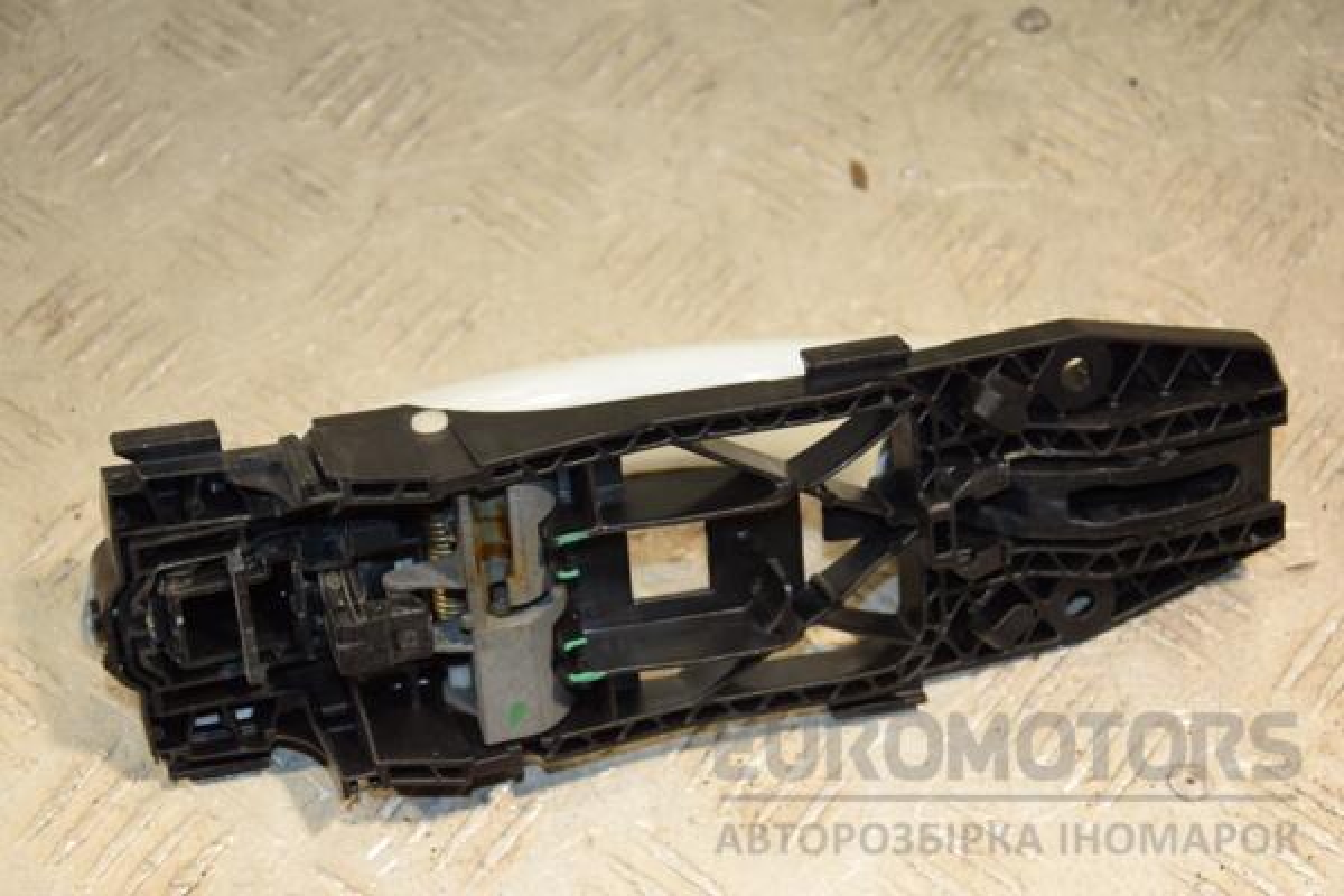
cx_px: 672
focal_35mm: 93
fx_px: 3472
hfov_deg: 21.9
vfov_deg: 14.7
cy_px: 448
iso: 800
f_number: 5.6
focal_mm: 62
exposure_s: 1/200
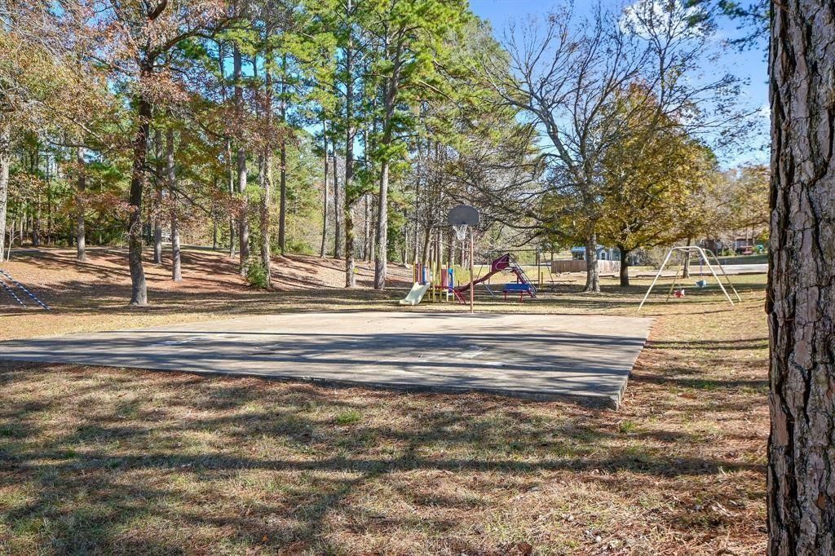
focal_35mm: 30
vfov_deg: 43.6
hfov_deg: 61.9
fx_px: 696
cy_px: 278
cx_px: 418
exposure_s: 1/160
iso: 250
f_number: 9
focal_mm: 20
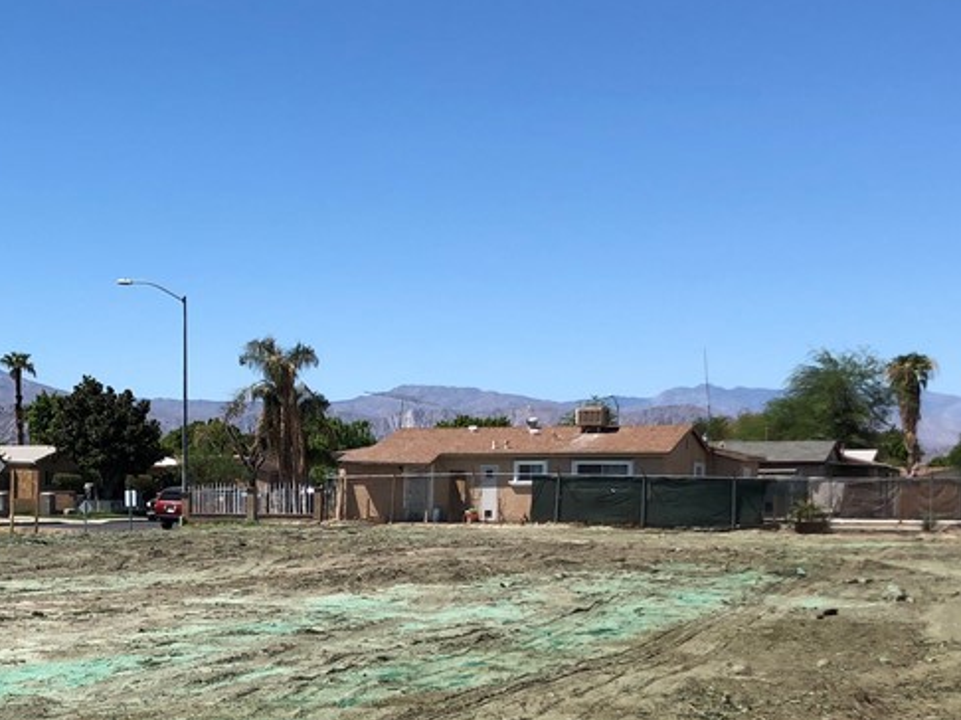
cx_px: 267
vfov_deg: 24.1
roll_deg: +2.2
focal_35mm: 59
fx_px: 1637
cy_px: 655
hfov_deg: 32.2
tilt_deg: -3.7
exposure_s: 1/2667
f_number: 1.8
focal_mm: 4
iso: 20
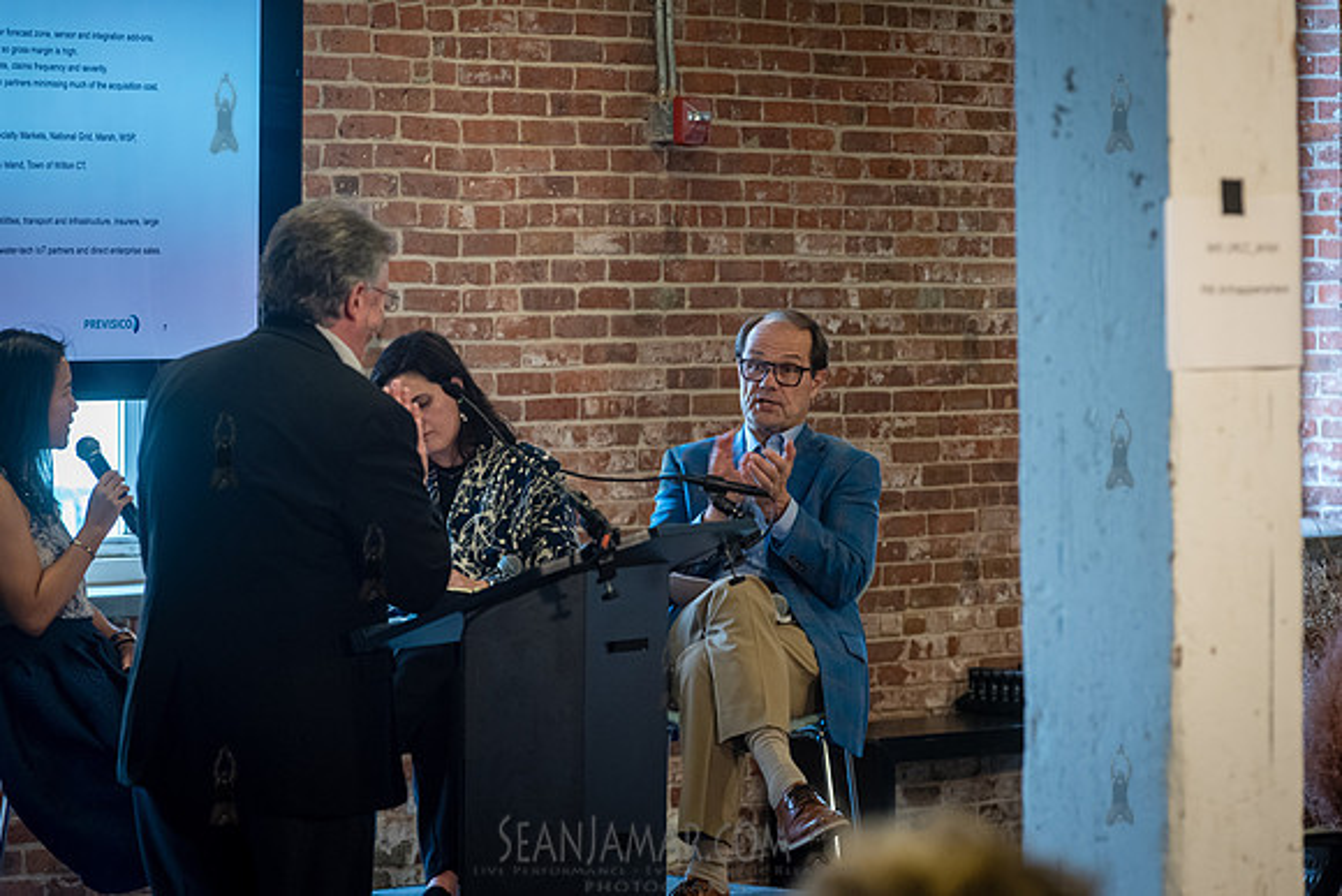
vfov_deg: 9.3
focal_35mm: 147
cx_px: 671
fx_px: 5480
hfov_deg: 14.0
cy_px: 448
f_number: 5.6
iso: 2500
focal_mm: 145
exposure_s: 1/200
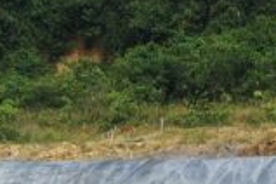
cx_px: -172
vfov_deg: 9.5
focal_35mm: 135
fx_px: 1035
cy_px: 370
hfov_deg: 14.0
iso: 100
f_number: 5.6
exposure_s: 1/400
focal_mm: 10.26
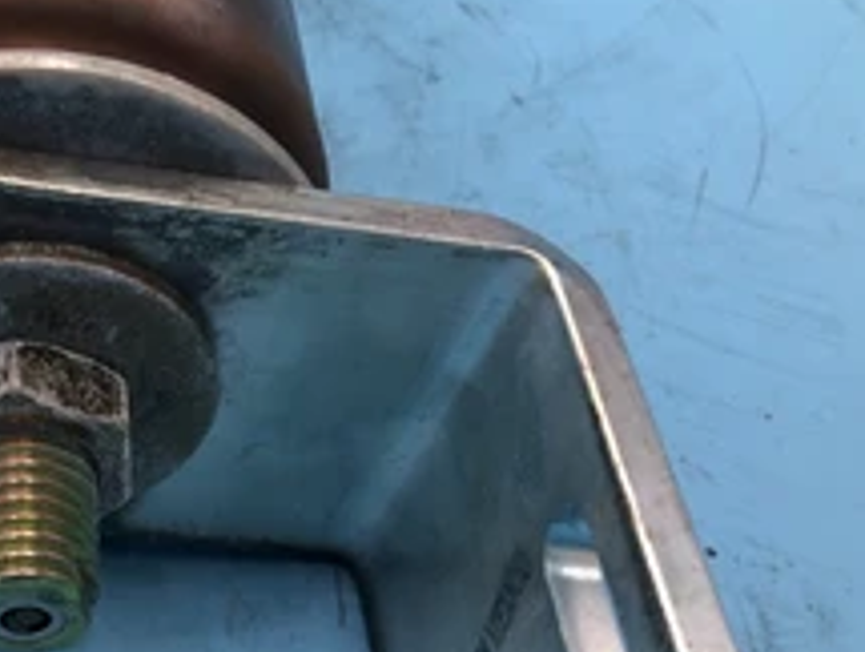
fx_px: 1302
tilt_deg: -52.3
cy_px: 511
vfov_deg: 27.6
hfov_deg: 34.6
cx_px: 80
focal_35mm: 52
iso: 20
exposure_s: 1/164
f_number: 1.8
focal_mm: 3.99
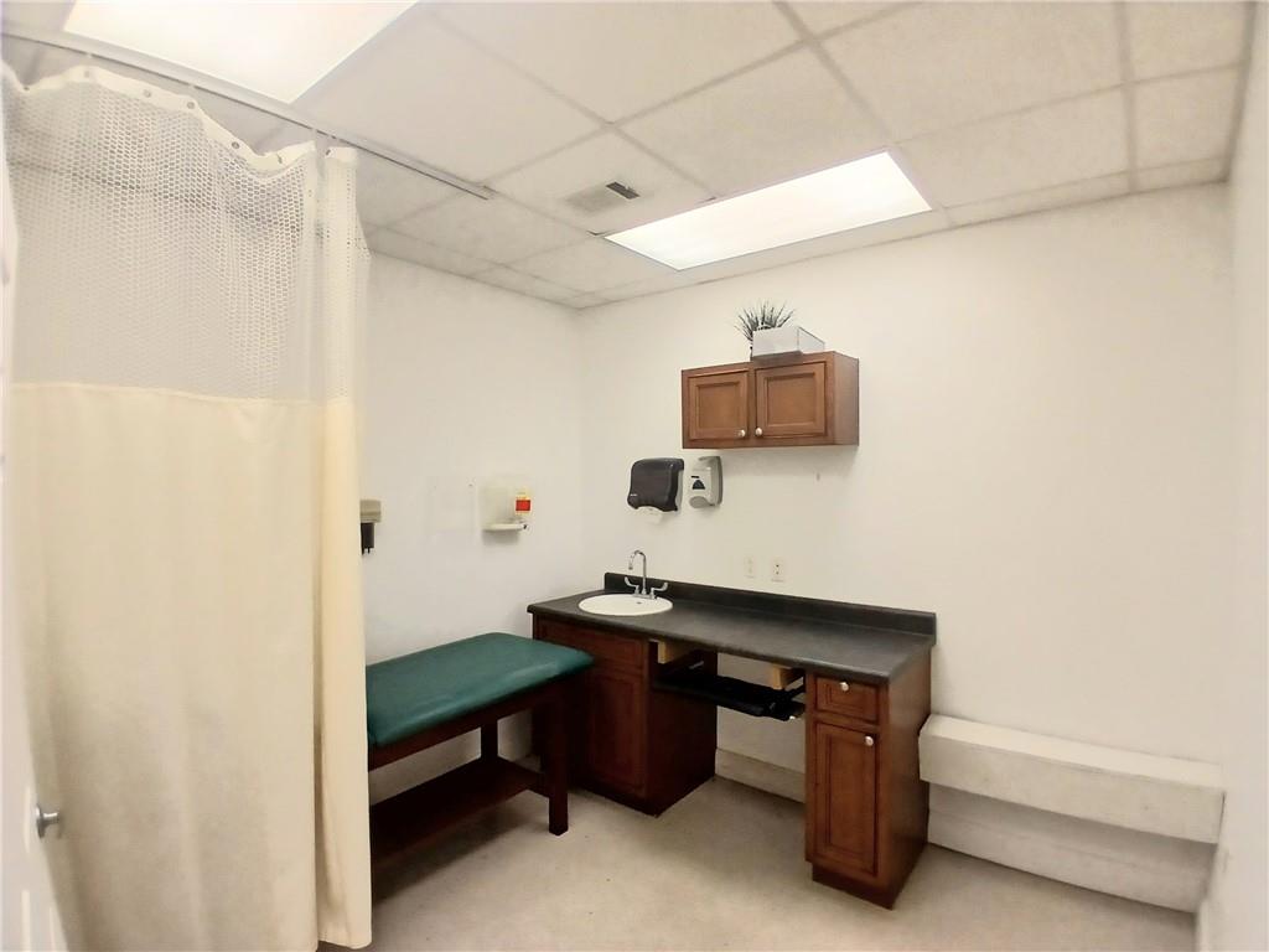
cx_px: 634
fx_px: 623
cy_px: 476
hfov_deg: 91.0
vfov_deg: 74.7
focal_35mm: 17
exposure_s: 1/40
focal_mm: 1.4
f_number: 2.2
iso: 100
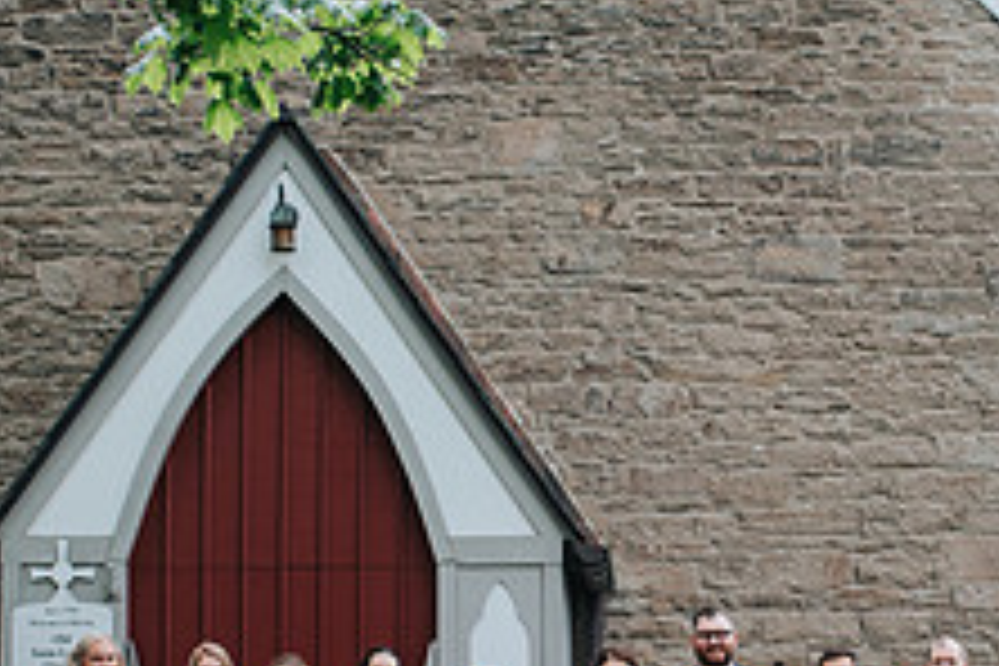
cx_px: 652
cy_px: 613
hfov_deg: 19.2
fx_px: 2941
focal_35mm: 106
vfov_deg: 12.8
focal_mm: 35
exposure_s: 1/1250
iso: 450
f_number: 3.2
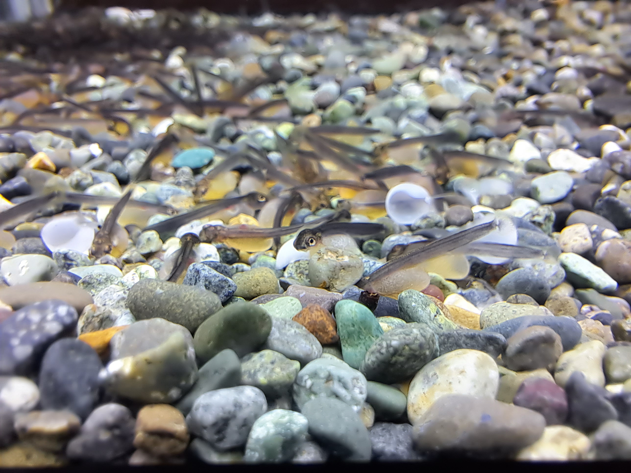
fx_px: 456
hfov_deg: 69.4
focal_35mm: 25
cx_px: 316
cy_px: 236
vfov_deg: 54.9
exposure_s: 1/33
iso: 80
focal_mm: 2.13
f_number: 2.4
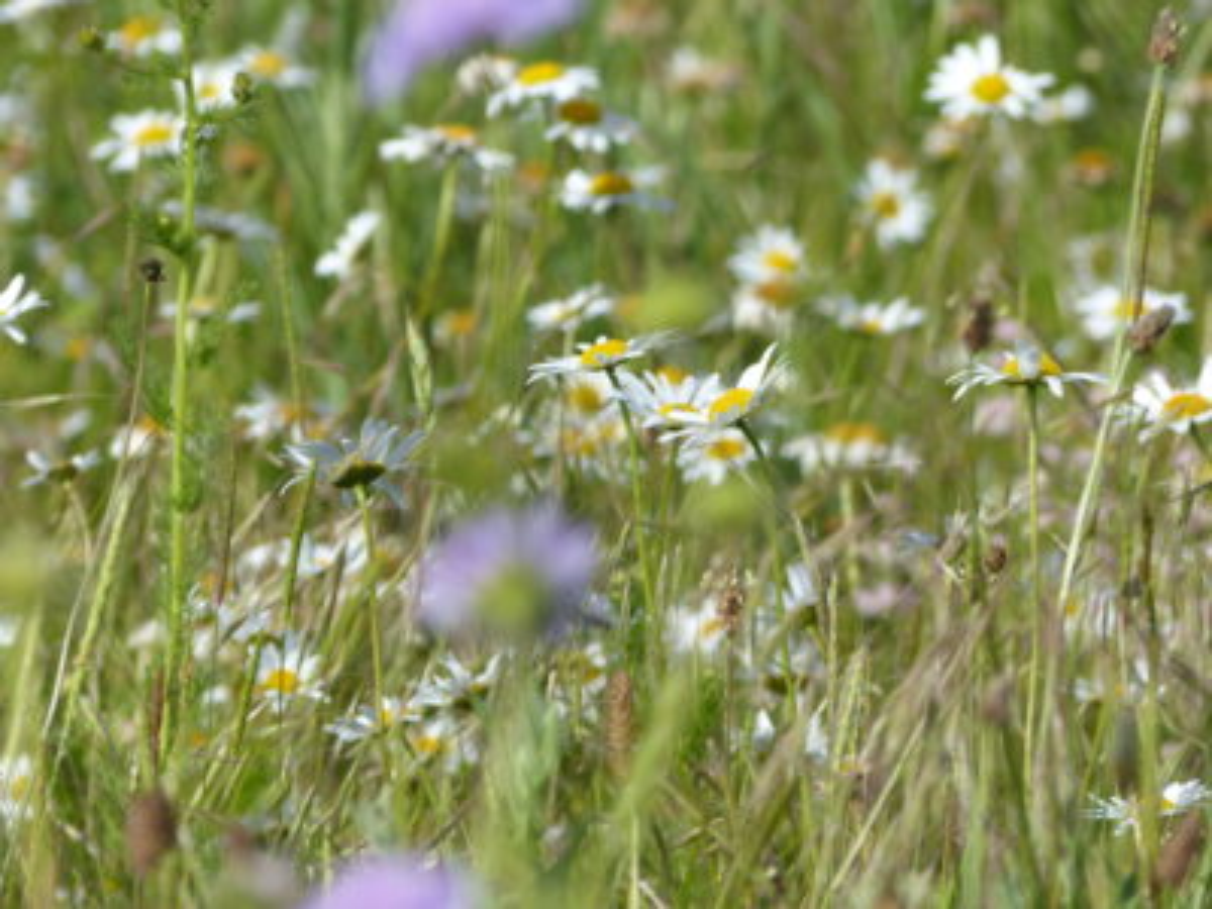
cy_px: 454
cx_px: 606
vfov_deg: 2.5
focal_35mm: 596
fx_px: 20868
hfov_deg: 3.3
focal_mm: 107.3
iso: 100
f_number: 4
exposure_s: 1/1000
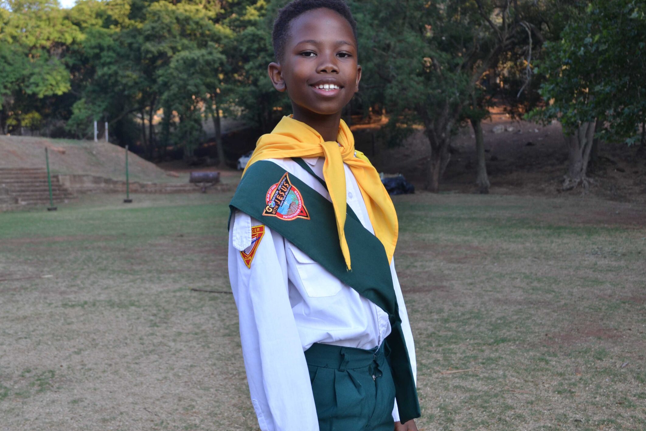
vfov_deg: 28.6
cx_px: 326
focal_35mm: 47
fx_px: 843
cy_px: 179
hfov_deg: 41.9
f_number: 5.6
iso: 220
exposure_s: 1/125
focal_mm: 26
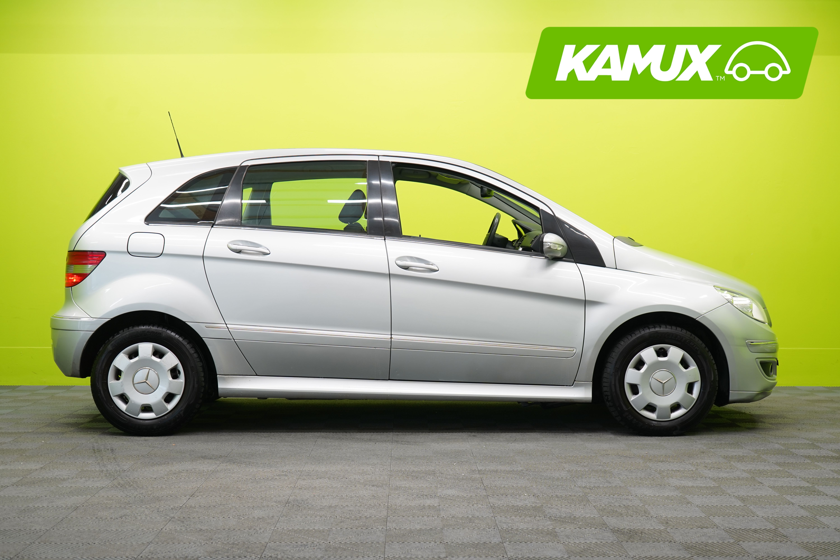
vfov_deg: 27.5
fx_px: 1143
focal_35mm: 49
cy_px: 280
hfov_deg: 40.3
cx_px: 420
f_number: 5
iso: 400
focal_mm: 49
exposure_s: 1/30
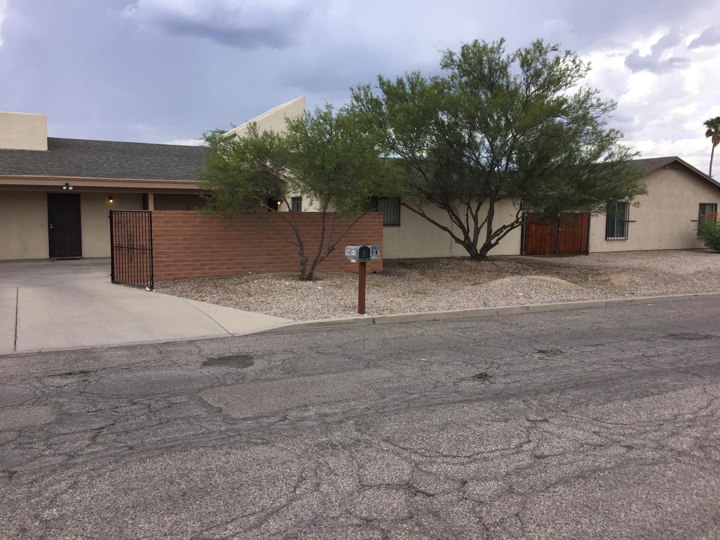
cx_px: 360
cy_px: 270
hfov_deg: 61.7
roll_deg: -1.5
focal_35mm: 29
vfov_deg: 48.2
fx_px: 603
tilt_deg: -5.8
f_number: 2.2
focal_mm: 4.15
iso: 32
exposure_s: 1/1130
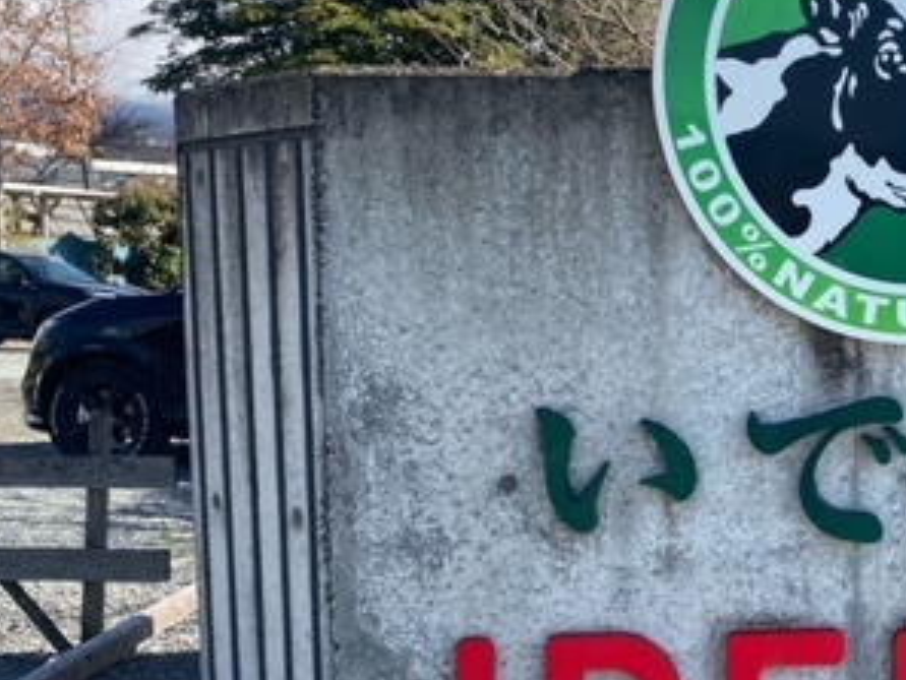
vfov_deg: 26.1
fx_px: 1466
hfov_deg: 31.8
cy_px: 418
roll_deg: +0.1
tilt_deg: -6.6
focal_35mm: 56
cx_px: 897
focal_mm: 4.25
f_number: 1.8
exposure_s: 1/1543
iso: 32
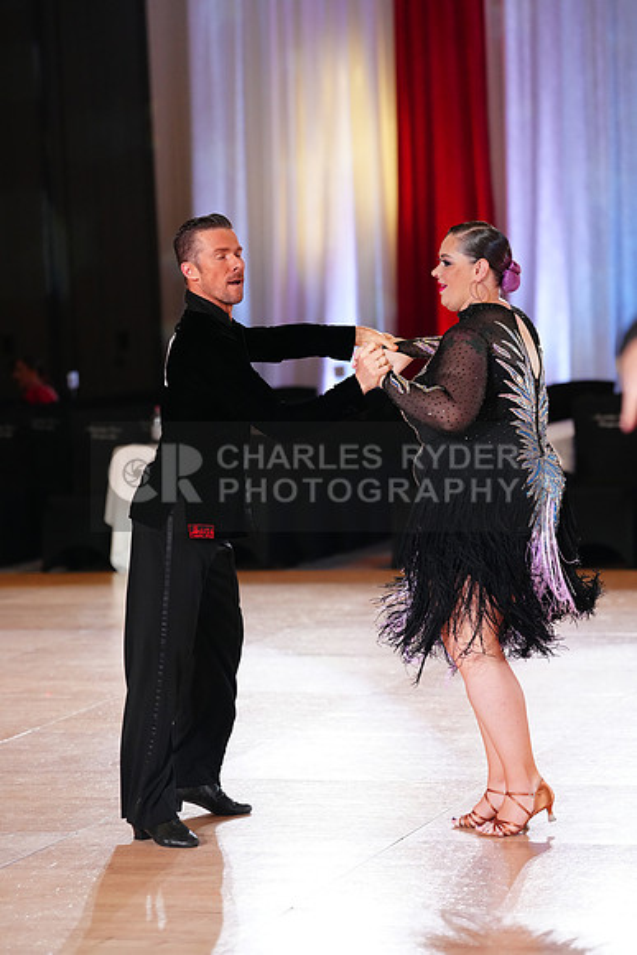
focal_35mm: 114
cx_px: 318
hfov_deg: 12.0
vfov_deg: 17.9
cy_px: 478
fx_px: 3024
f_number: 2.8
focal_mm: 114
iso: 3200
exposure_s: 1/640
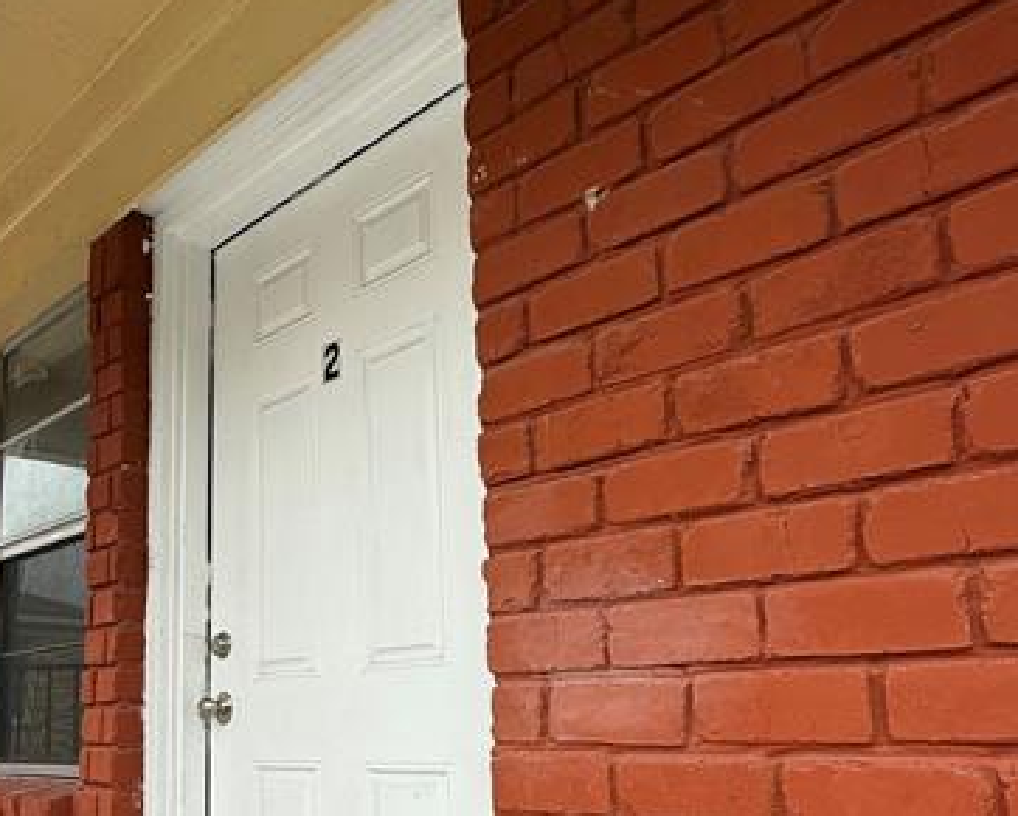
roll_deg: +2.2
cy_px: 597
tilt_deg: +7.0
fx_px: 874
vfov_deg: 48.4
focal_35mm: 29
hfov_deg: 60.3
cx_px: 456
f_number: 2.2
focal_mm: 2.22
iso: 50
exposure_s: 1/726
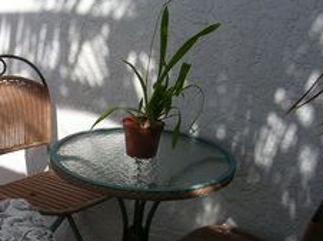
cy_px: 170
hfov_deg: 30.7
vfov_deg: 23.4
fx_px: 578
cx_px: 81
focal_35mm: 62
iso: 50
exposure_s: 1/365
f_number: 5.6
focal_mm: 5.8
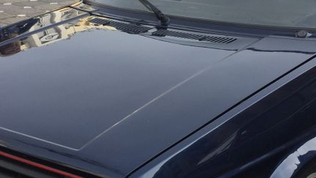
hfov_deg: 28.2
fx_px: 629
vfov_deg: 16.1
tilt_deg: -13.8
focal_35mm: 75
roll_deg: -0.6
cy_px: 65
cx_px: 182
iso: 32
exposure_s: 1/1014
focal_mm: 4.15
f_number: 2.2
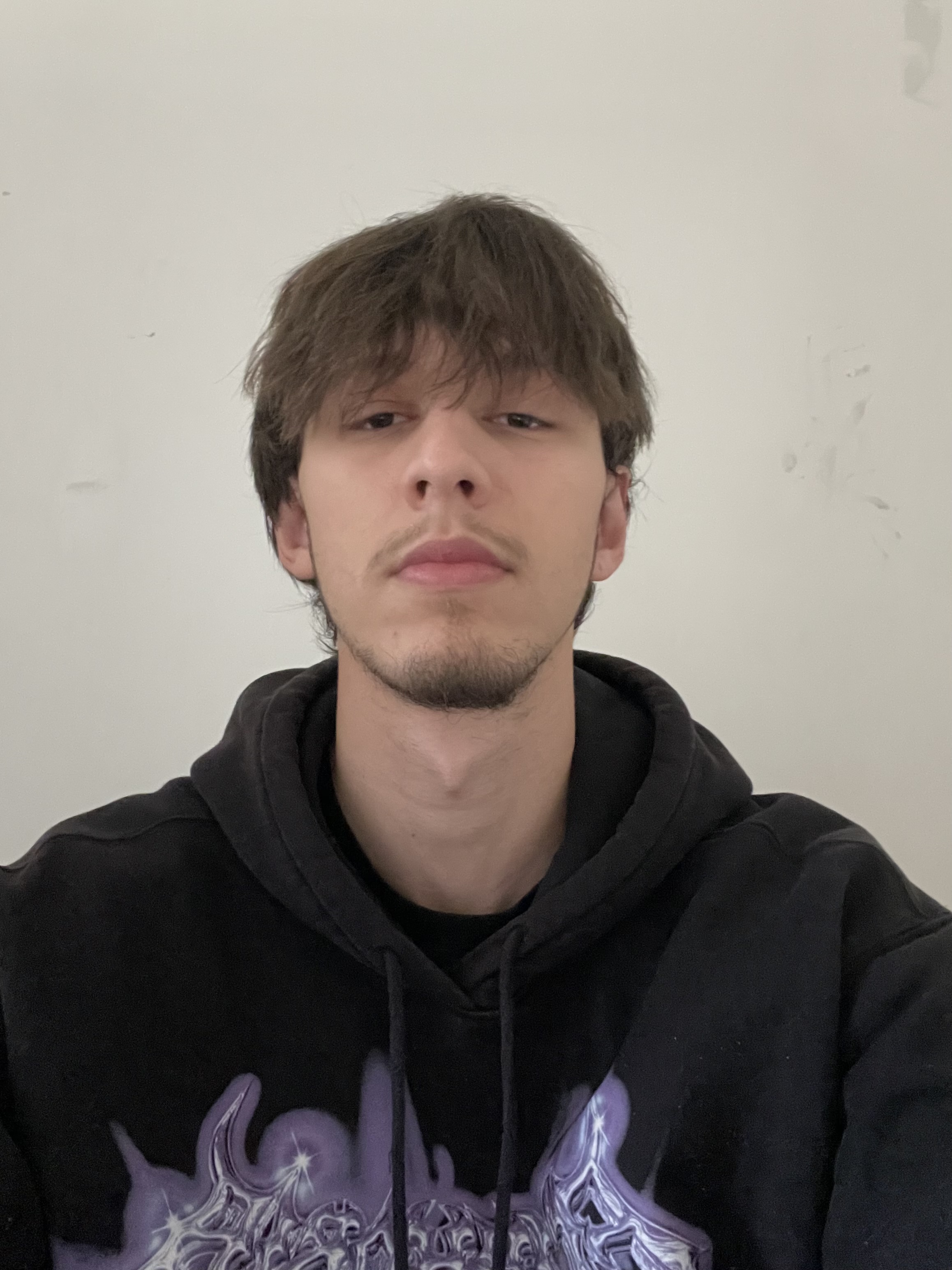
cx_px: 476
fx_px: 1100
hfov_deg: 46.8
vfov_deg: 60.0
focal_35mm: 30
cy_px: 635
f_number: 2.2
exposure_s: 1/15
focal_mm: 2.71
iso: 800
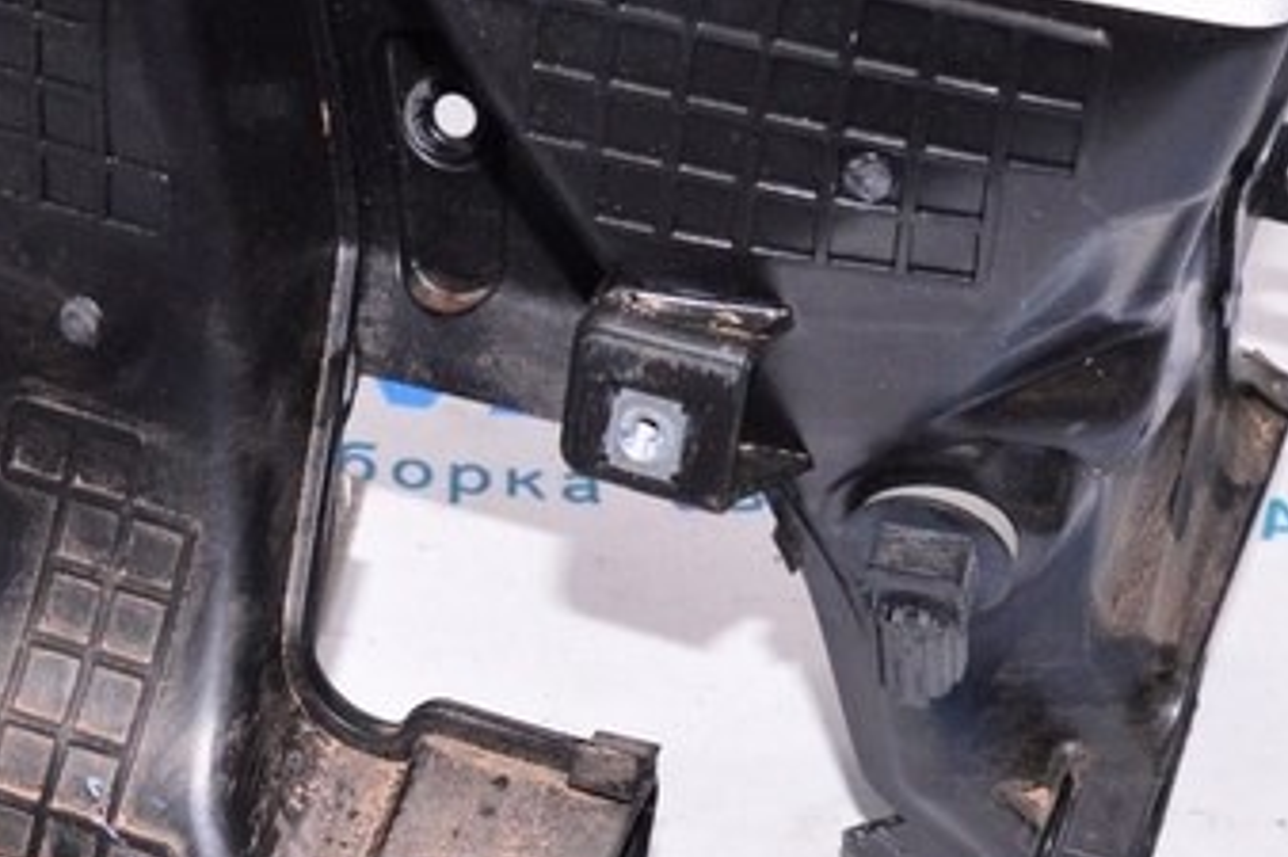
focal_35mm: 91
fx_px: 3254
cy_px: 314
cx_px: 412
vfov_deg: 15.0
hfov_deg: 22.3
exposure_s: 1/160
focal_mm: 20
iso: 1600
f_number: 8
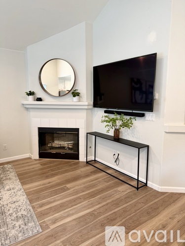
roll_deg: -0.6
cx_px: 92
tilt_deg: -7.2
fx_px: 171
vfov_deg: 71.6
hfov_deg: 56.8
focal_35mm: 24
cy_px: 123
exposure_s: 1/60
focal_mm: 6.76
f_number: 1.78
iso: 125
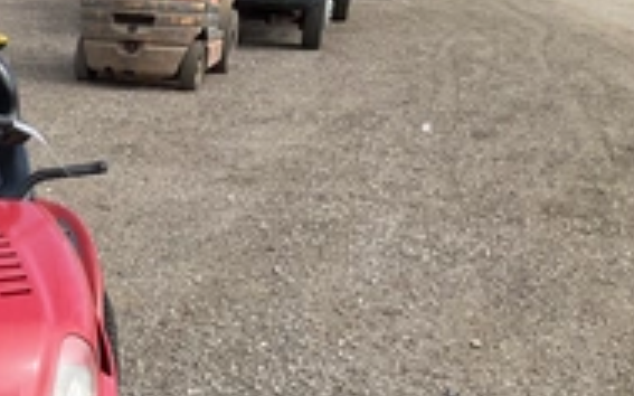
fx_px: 1123
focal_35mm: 65
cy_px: 426
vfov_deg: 19.2
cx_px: -17
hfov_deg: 29.2
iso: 25
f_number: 1.8
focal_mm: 3
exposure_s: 1/842
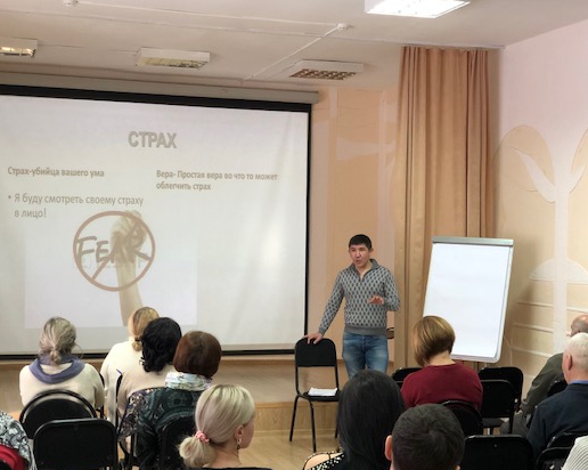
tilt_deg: -0.6
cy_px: 256
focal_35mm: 63
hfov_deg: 30.0
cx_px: 336
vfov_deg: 24.2
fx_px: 1096
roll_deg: -0.5
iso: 80
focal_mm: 6
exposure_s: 1/33
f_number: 2.4
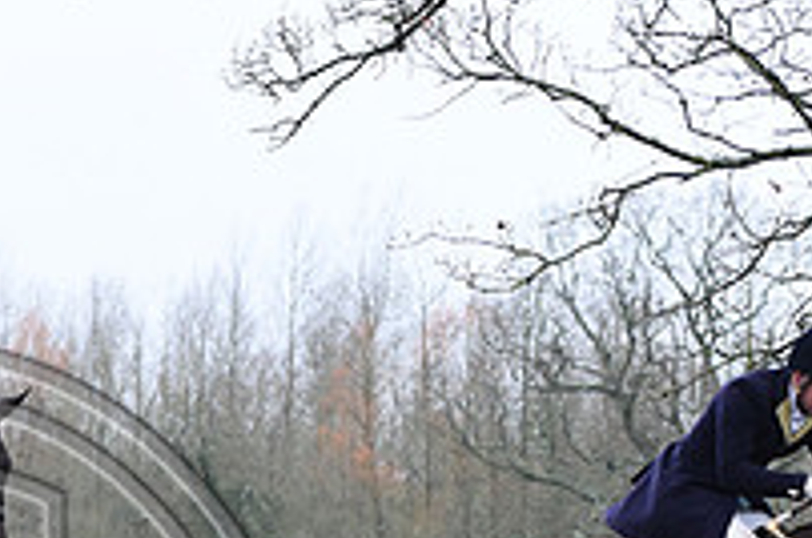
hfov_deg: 10.1
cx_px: -157
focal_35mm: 201
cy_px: 695
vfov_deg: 6.8
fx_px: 4526
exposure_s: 1/1250
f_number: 3.2
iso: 2500
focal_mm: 70
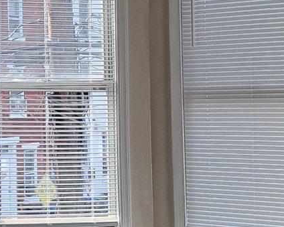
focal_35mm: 118
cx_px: -9
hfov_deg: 15.9
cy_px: 62
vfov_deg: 13.0
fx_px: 992
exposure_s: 1/139
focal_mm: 4.6
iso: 32
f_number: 2
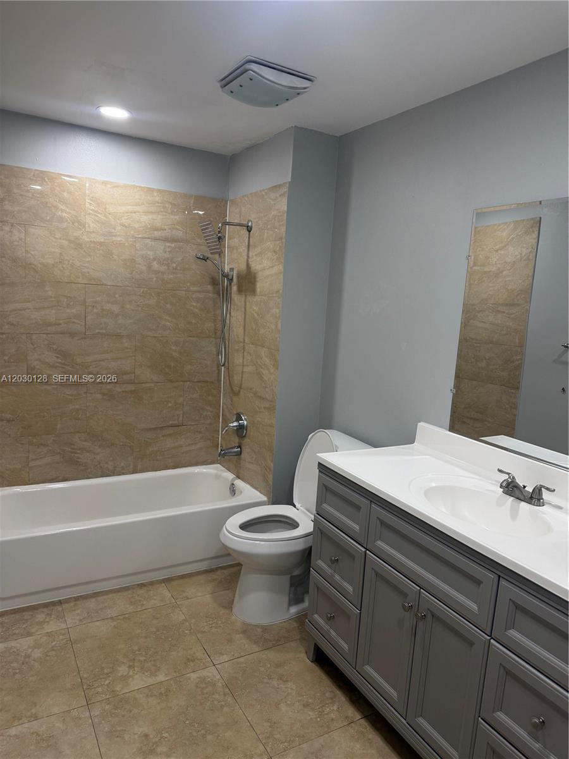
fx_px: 526
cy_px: 380
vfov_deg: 71.6
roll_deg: -4.9
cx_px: 284
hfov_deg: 56.8
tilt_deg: -10.1
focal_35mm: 24
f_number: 1.78
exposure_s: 1/120
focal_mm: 6.76
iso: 125
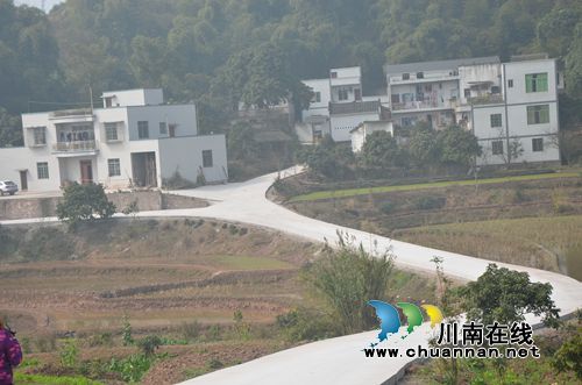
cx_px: 291
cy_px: 192
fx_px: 1403
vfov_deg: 15.6
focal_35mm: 87
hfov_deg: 23.4
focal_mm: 58
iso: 200
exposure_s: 1/640
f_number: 6.3
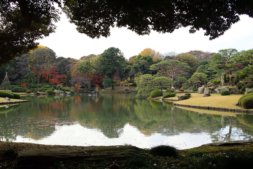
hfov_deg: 47.4
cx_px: 126
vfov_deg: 32.6
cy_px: 84
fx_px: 288
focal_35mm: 41
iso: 1250
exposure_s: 1/640
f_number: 8
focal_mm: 41
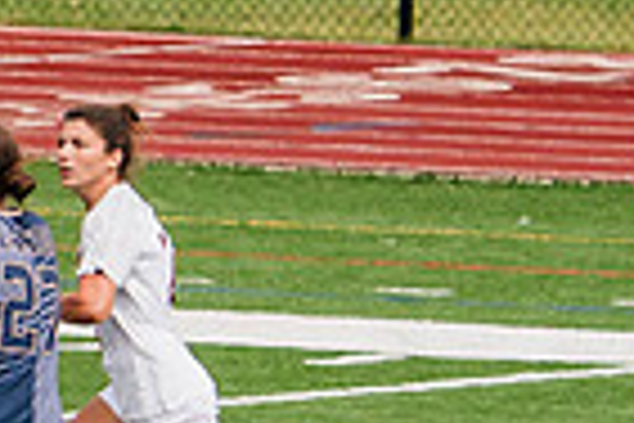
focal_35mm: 1383
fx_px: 24354
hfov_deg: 1.5
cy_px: 391
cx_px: -806
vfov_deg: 1.0
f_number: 5.6
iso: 500
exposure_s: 1/1600
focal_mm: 200
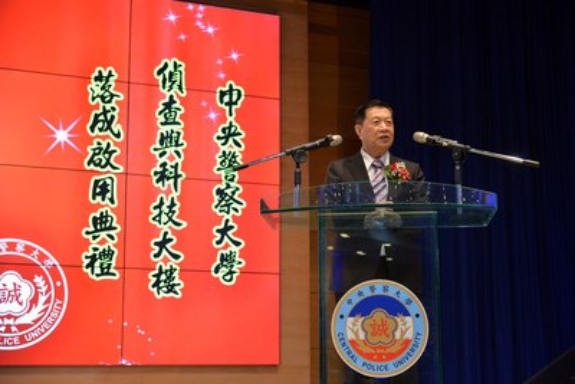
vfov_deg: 21.9
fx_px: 991
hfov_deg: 32.4
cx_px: 288
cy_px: 192
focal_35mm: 62
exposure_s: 1/160
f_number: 4.5
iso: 2500
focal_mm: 62
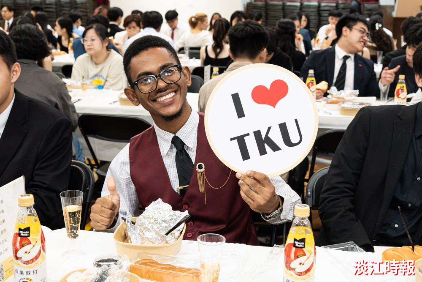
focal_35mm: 48
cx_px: 237
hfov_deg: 40.9
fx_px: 565
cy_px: 129
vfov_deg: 28.0
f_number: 5.6
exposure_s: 1/125
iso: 4000
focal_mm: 36
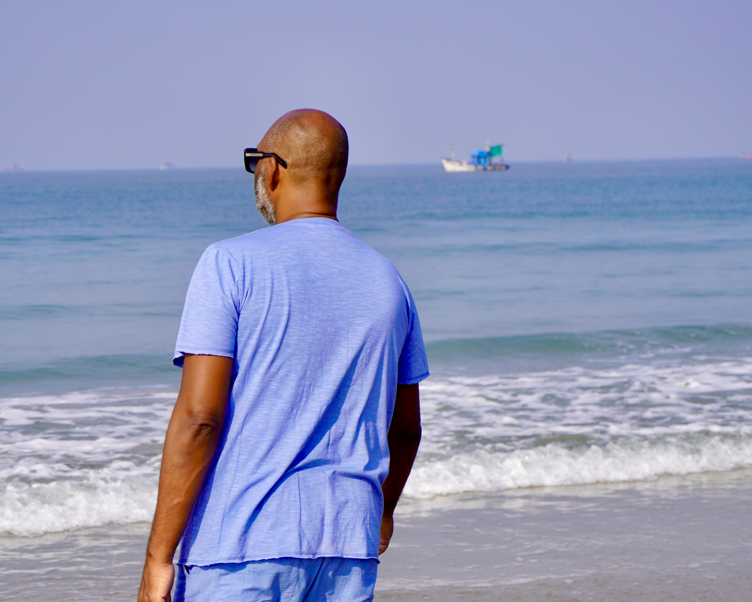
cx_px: 371
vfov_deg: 14.8
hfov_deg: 18.7
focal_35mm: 103
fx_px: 2286
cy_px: 530
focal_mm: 47
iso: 100
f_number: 5.6
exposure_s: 1/640
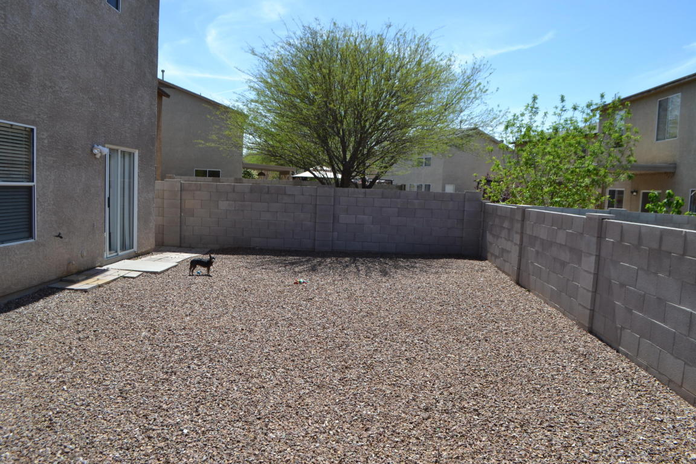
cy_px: 232
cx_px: 348
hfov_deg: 67.4
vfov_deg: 47.9
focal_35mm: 27
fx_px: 522
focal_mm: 18
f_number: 7.1
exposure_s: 1/200
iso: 100
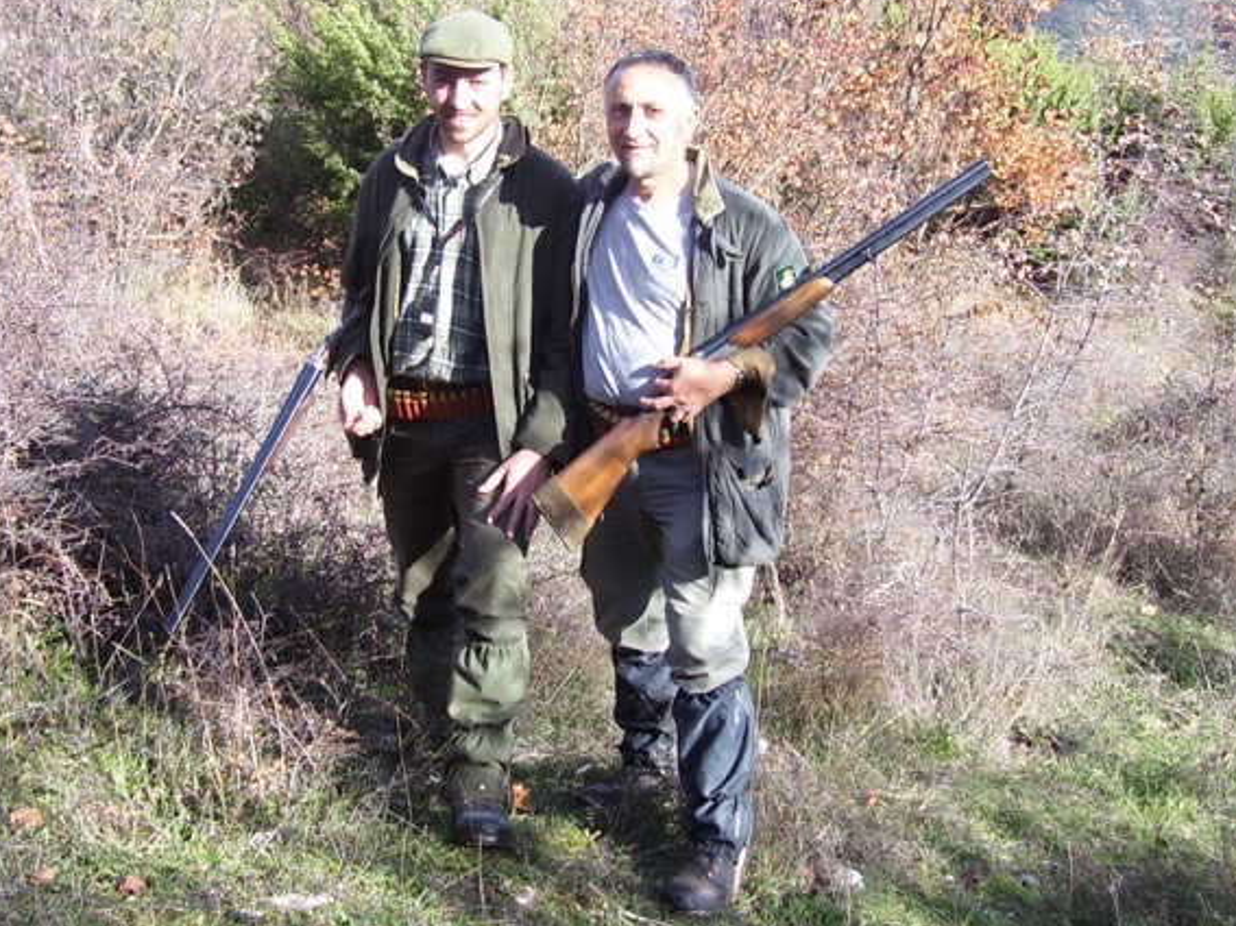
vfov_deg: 30.2
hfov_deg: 39.7
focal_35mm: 48
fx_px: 1714
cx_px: 639
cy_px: 379
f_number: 2.7
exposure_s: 1/500
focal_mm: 5.6
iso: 80
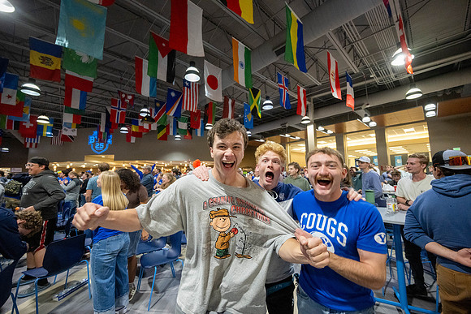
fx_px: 183
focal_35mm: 14
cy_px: 157
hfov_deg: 104.2
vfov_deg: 81.2
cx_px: 236
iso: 5000
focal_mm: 14
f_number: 4
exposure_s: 1/250
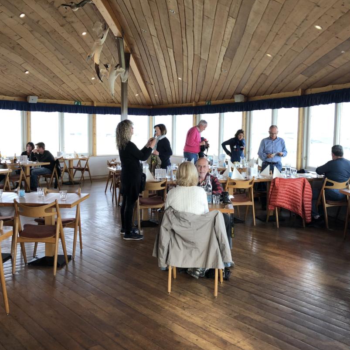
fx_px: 423
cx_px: 164
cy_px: 166
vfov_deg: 44.9
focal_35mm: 37
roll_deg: +0.3
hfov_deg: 44.9
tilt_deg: -4.8
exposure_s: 1/50
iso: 32
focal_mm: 4
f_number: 1.8
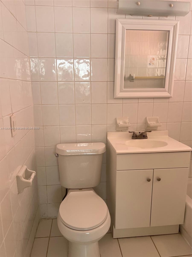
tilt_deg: -10.2
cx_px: 96
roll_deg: +0.8
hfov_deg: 53.1
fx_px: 192
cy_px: 128
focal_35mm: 26
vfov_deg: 67.3
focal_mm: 5.7
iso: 100
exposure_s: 1/121
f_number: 1.5
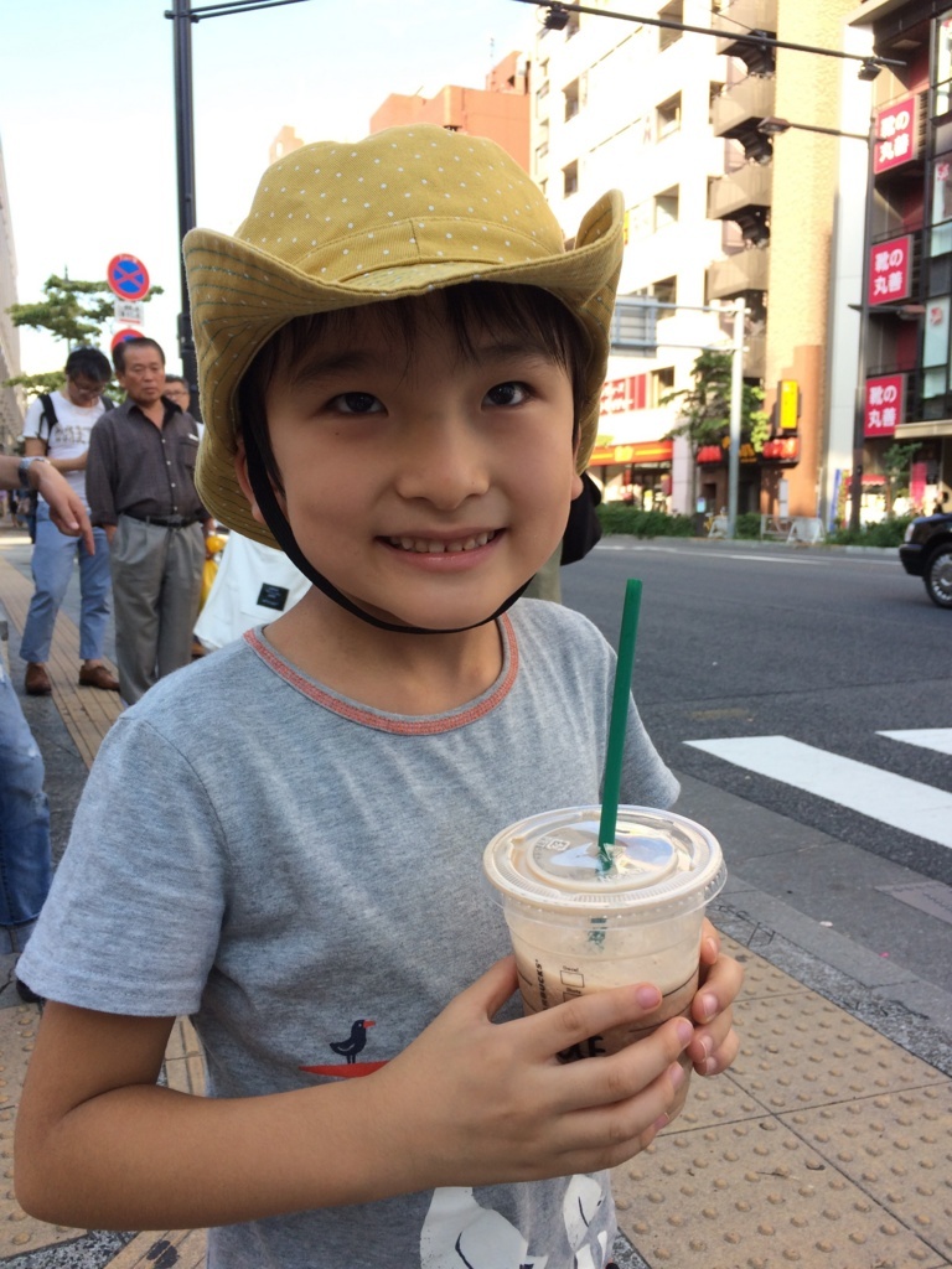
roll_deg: +0.6
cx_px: 476
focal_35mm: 29
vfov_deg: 61.7
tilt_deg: -7.2
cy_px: 634
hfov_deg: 48.2
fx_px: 1063
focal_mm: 4.15
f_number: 2.2
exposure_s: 1/354
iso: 32
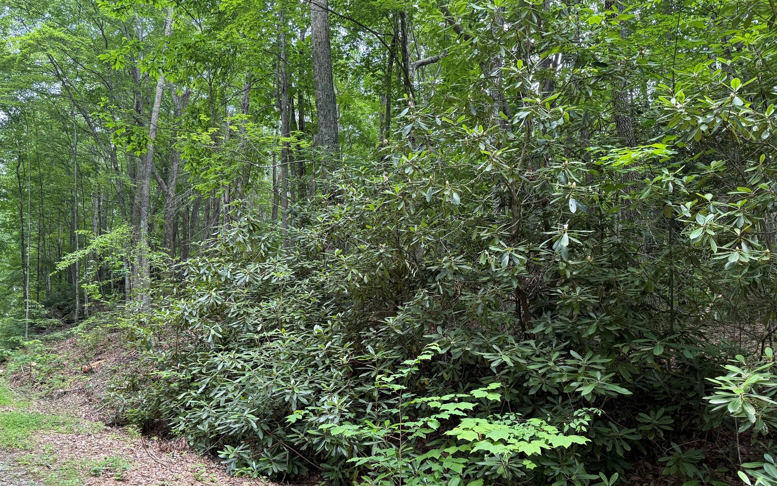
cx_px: 376
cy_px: 290
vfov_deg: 44.3
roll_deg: +1.1
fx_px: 593
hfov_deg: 66.5
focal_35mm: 28
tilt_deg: +13.7
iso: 160
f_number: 1.78
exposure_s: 1/121
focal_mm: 6.76
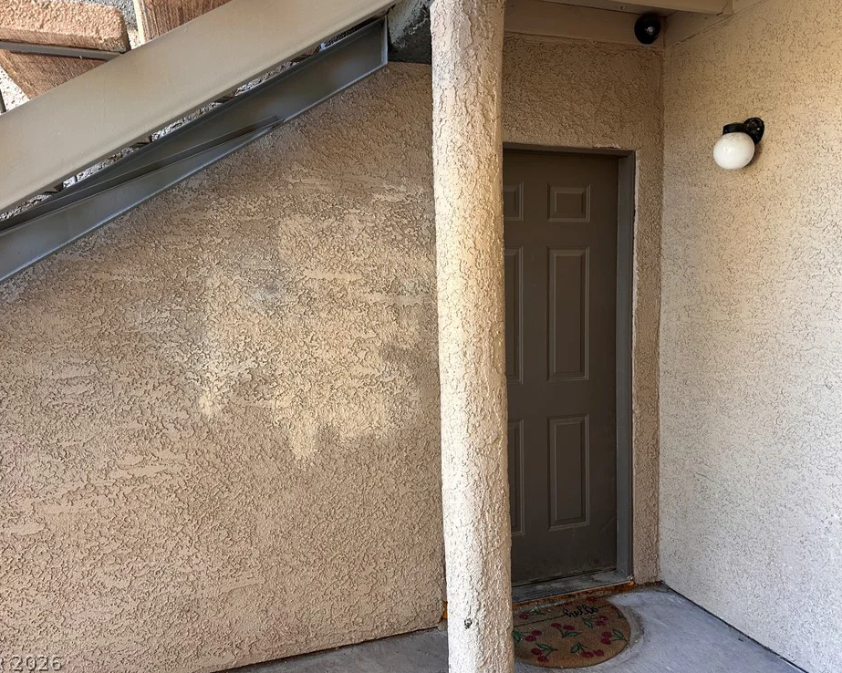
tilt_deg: -3.0
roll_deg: +0.4
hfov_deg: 66.0
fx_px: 648
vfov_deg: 54.9
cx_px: 429
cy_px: 327
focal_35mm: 26
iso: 100
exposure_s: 1/121
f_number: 1.78
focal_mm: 6.86
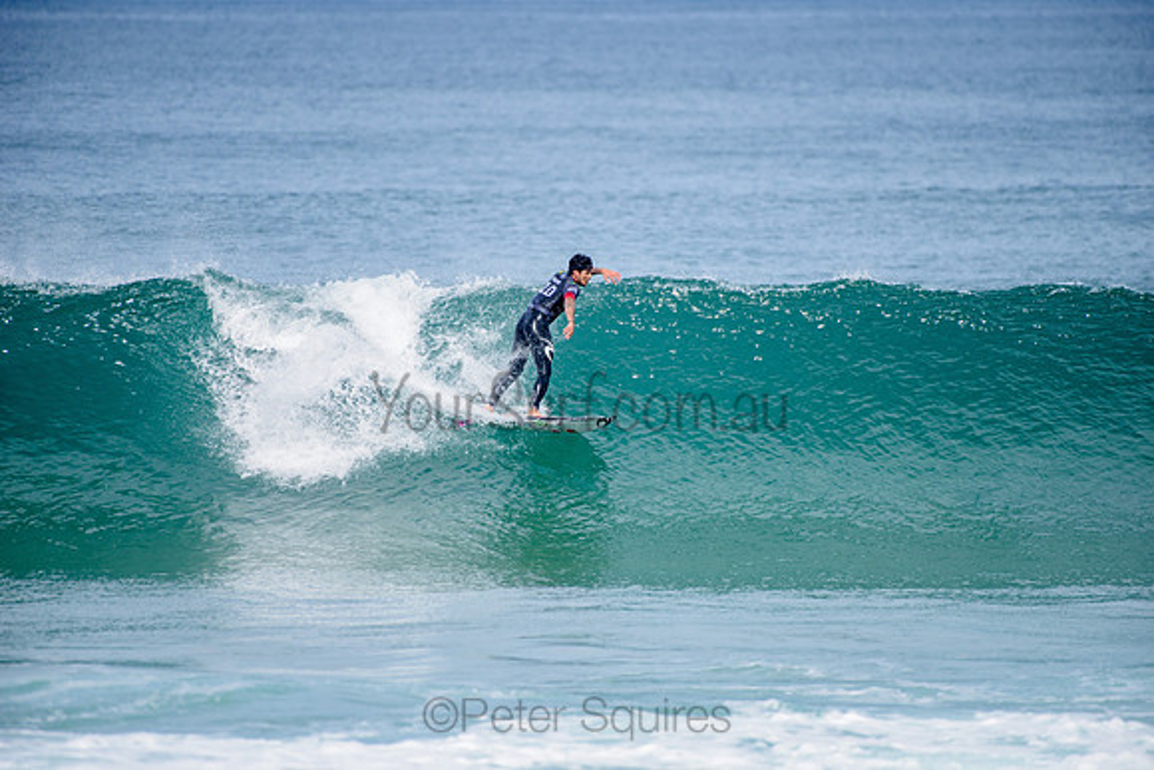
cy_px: 385
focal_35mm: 500
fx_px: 16031
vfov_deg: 2.8
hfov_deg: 4.1
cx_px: 577
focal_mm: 500
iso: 250
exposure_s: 1/2000
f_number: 5.6
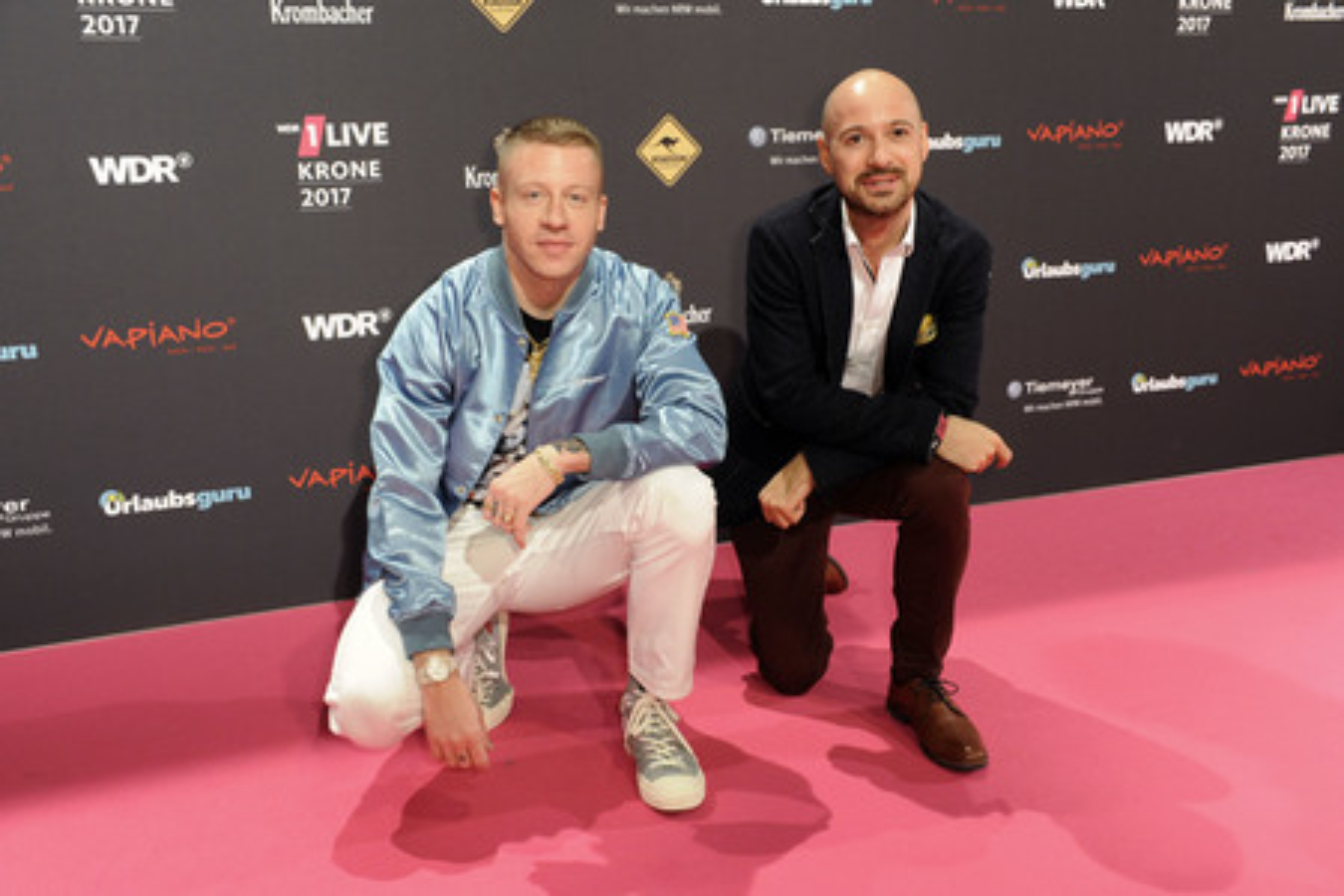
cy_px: 448
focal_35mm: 38
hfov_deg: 50.7
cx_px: 672
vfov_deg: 35.1
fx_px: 1419
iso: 2500
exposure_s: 1/160
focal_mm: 38
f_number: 6.3
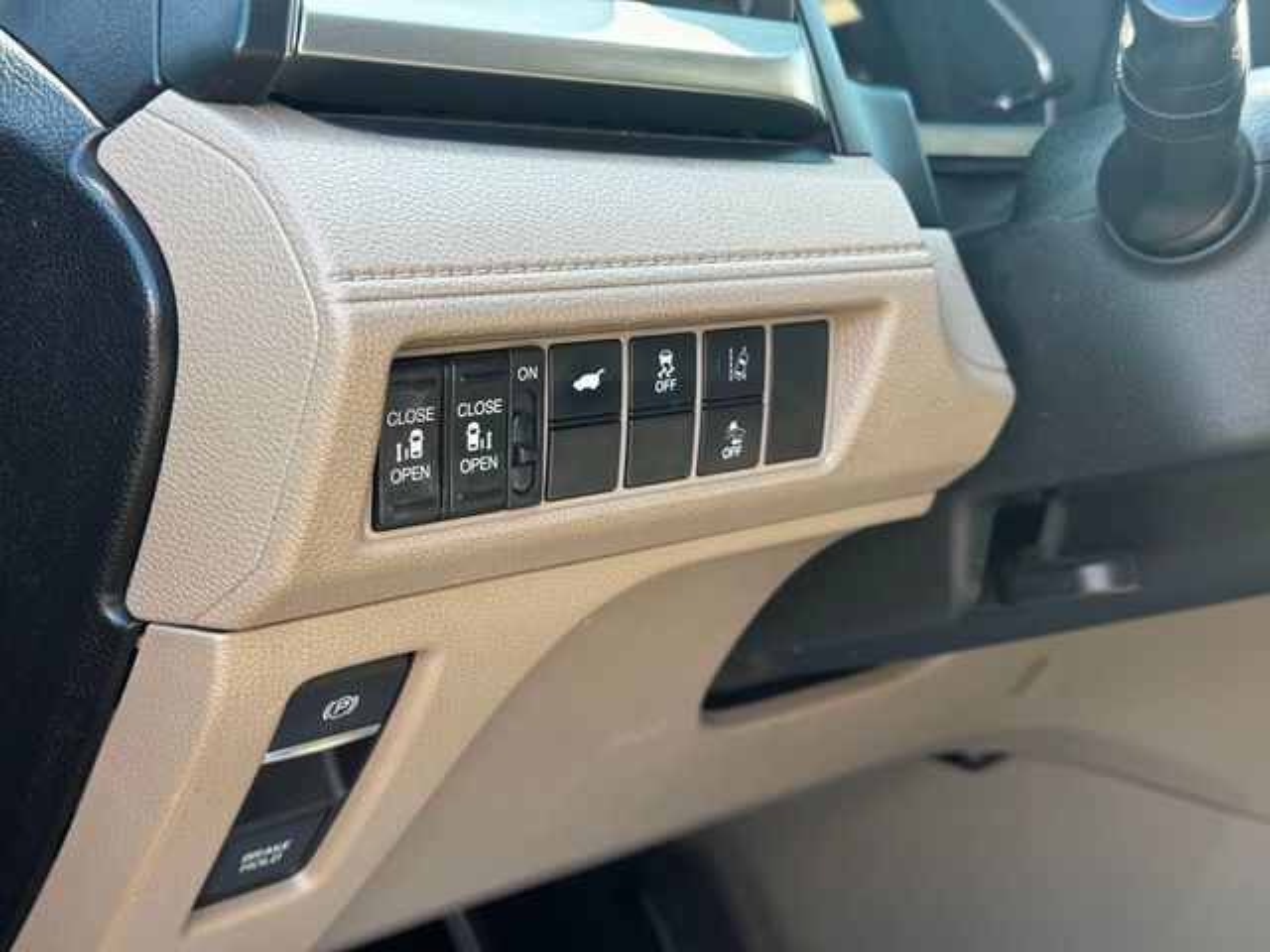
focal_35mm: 48
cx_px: 635
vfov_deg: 30.3
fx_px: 1761
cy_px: 476
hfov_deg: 39.7
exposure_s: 1/172
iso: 80
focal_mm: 6.76
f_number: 1.78
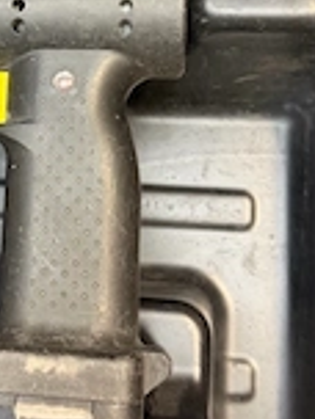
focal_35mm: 63
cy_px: 121
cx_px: 39
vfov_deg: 30.4
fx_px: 764
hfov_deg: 22.8
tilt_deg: -78.6
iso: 320
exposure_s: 1/50
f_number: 1.78
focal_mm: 6.76
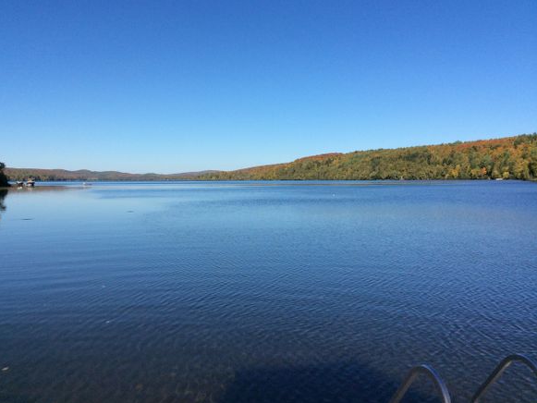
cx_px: 261
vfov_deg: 41.8
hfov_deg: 53.9
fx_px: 528
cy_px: 206
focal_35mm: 34
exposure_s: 1/1733
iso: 32
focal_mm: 3.3
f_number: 2.4
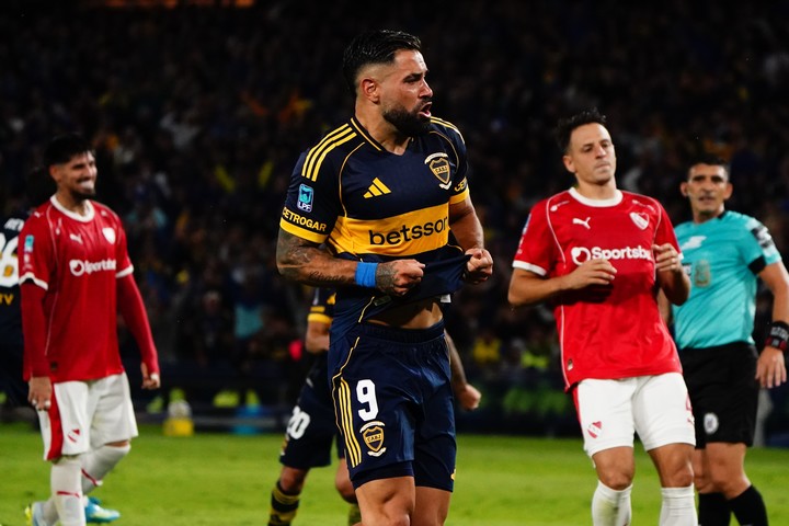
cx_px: 394
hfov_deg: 8.5
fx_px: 5282
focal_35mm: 241
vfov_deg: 5.7
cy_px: 263
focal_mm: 241
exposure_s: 1/1600
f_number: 6.3
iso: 6400
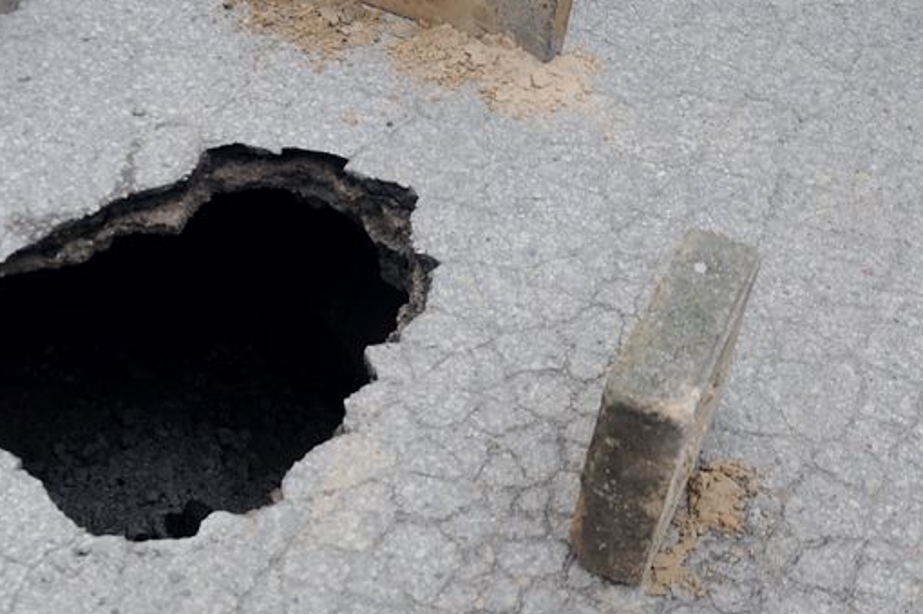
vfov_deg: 24.4
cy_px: 412
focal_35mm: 55
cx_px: 195
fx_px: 1409
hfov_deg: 35.2
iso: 200
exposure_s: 1/100
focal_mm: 22
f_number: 5
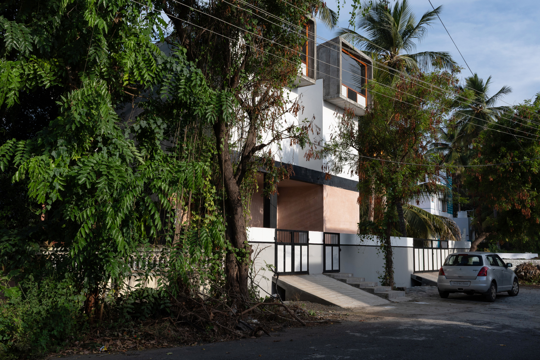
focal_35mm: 36
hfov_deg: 53.1
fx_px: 540
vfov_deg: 36.9
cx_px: 270
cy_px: 180
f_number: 10
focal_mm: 24
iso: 100
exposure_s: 1/160
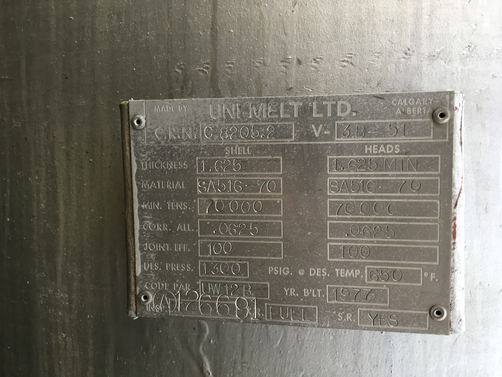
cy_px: 188
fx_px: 421
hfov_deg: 61.7
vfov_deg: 48.2
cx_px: 251
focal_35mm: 29
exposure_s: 1/120
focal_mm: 4.15
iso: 40
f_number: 2.2
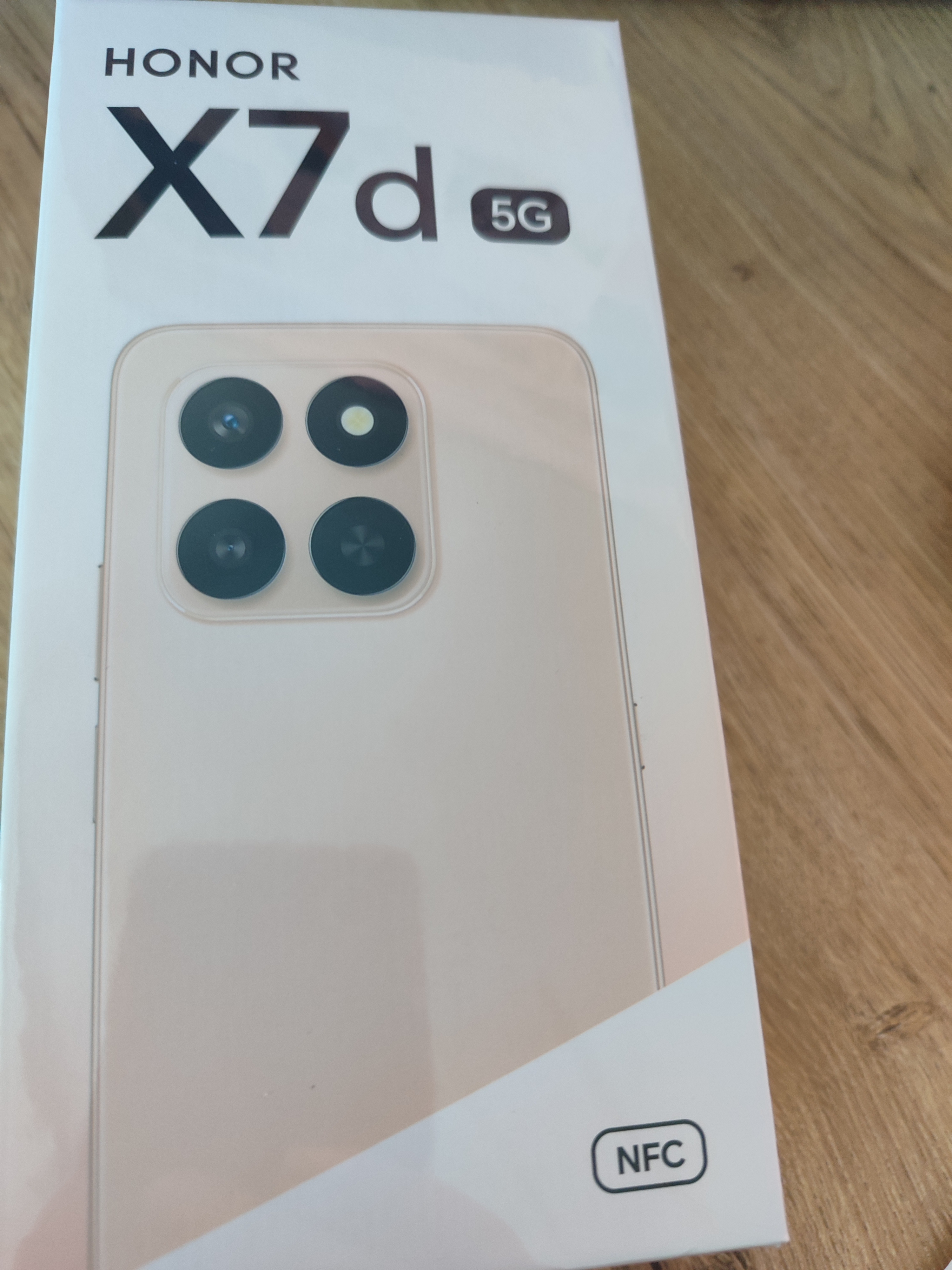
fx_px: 917
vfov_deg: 69.4
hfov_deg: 54.9
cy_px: 635
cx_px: 476
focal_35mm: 25
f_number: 1.89
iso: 855
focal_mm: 5.95
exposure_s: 1/50
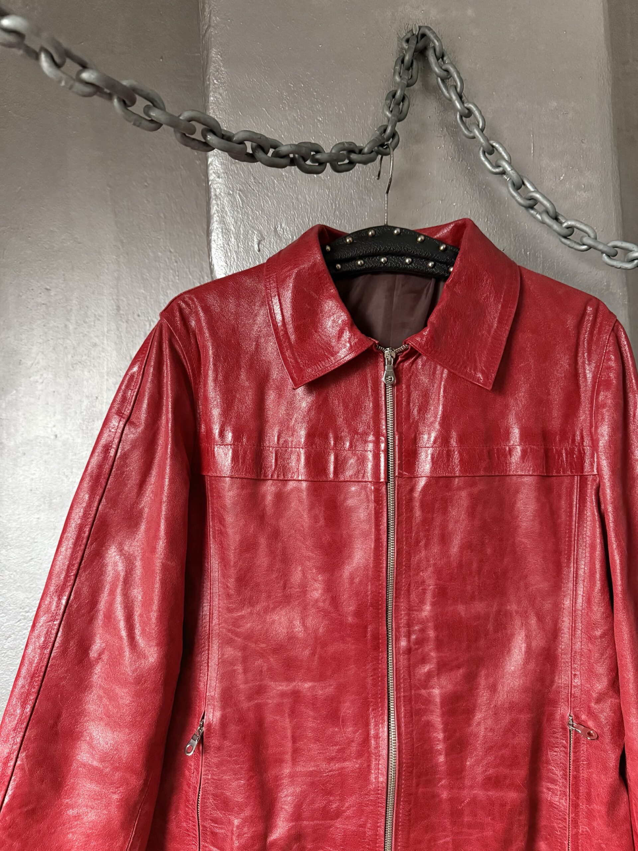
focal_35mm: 24
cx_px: 319
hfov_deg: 56.8
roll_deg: -0.6
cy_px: 426
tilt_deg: +3.6
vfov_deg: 71.6
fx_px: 590
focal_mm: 6.76
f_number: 1.78
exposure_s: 1/36
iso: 1000
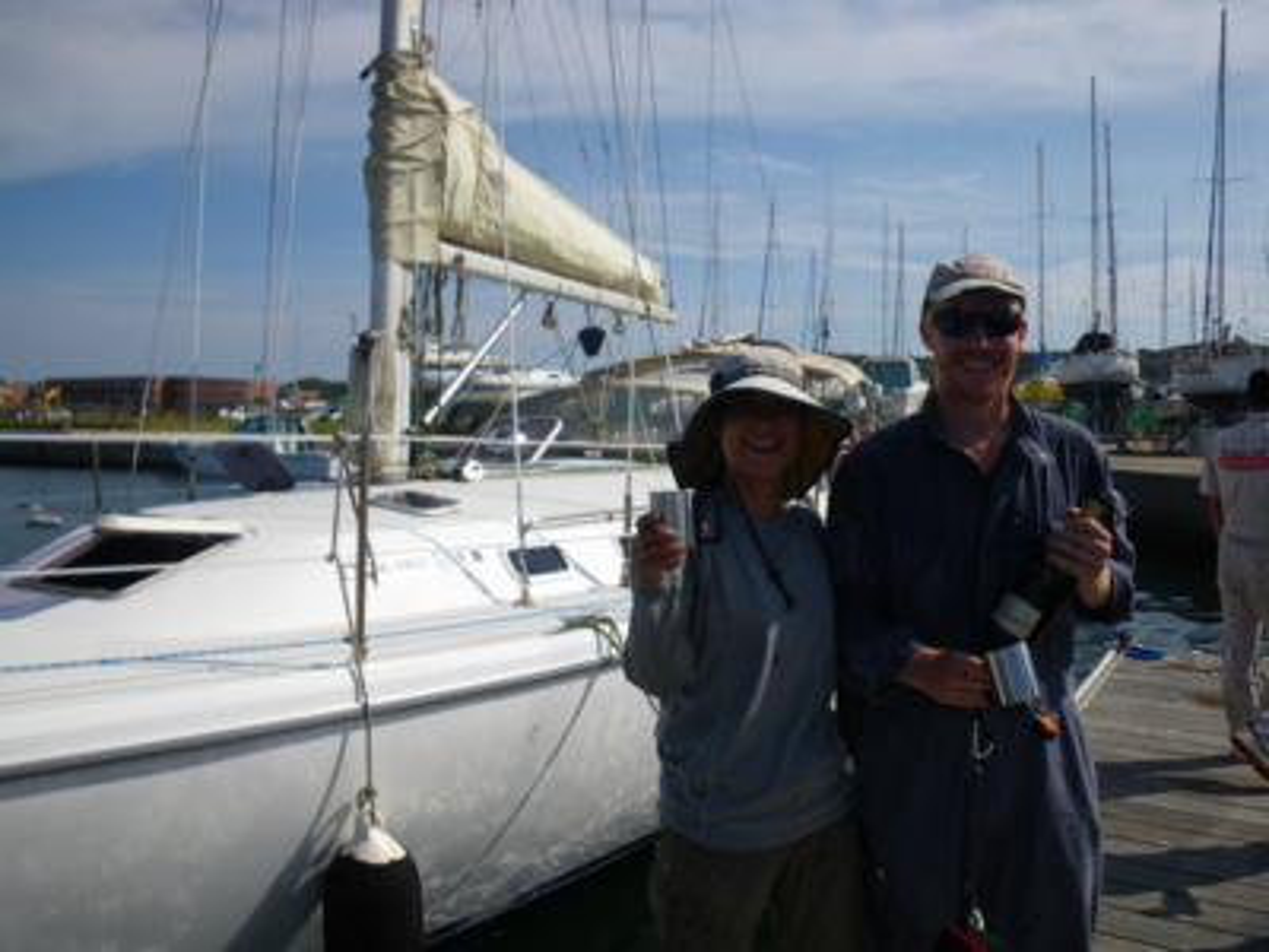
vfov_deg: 49.7
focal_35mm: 28
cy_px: 476
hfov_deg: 63.4
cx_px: 634
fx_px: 1026
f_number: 4.2
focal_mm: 5
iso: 50
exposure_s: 1/800
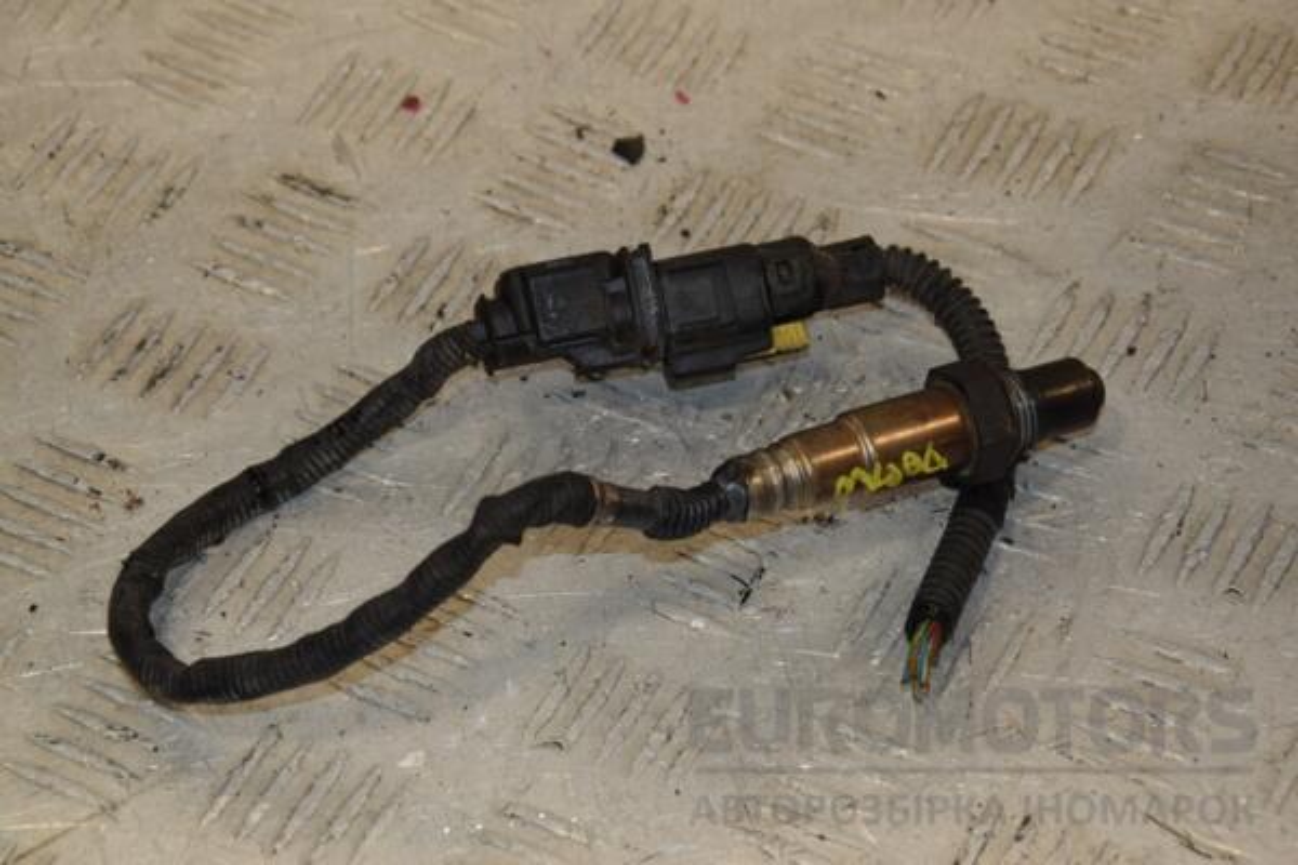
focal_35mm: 128
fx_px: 4597
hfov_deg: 16.1
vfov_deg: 10.8
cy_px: 432
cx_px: 649
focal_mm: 85
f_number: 9
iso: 800
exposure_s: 1/200
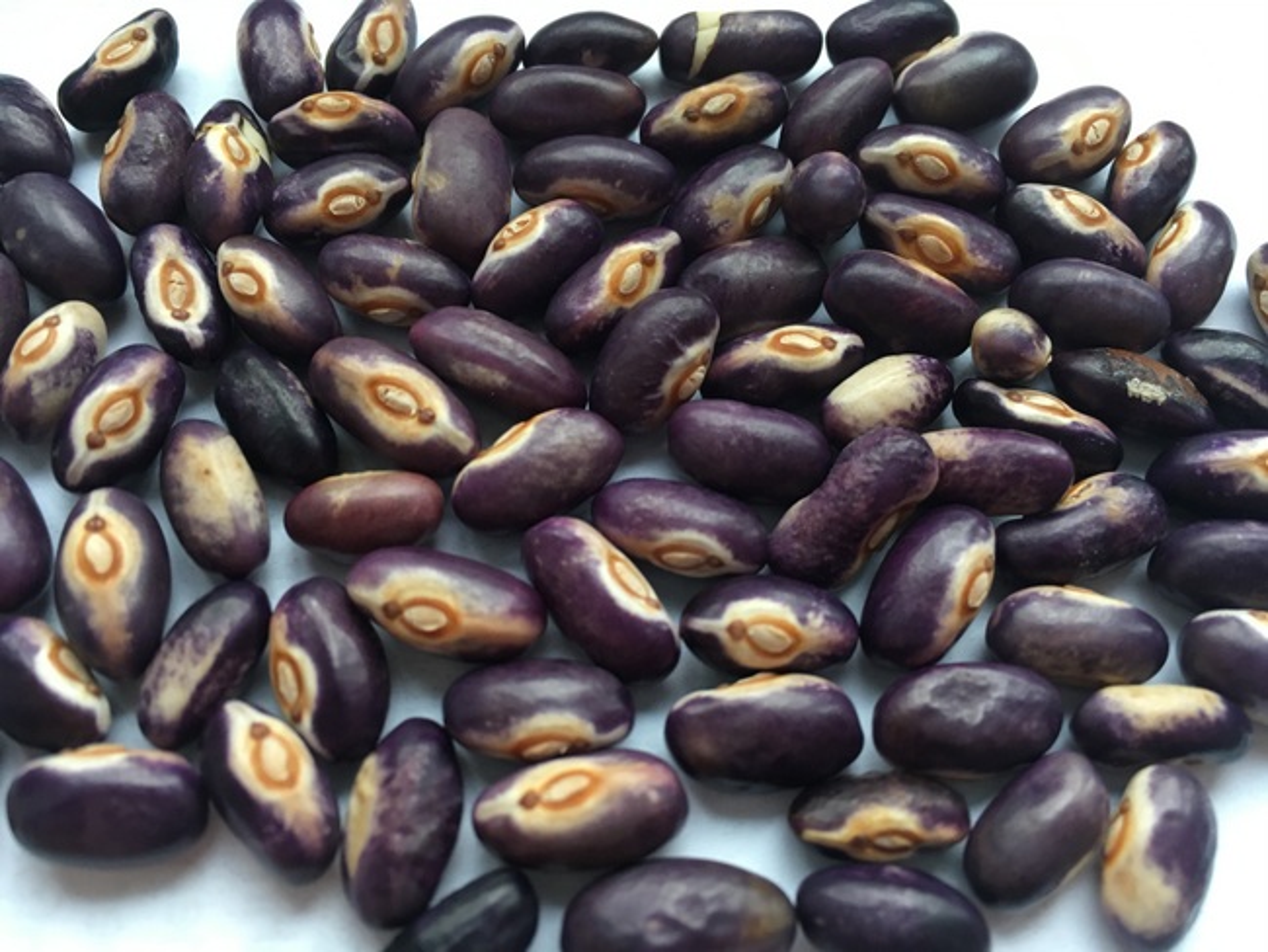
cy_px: 476
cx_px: 634
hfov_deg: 61.6
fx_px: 1063
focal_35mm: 29
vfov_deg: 48.3
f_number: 2.2
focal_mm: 4.15
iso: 64
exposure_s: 1/33
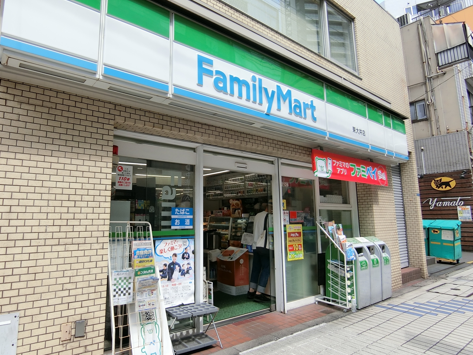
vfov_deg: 61.0
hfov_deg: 76.0
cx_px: 203
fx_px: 301
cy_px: 169
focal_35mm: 22
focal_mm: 4.06
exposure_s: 1/500
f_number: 2.7
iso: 80
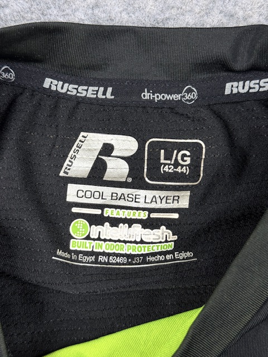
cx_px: 134
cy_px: 178
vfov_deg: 39.7
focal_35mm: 48
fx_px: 495
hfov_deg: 30.3
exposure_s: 1/100
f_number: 1.78
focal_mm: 6.76
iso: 80
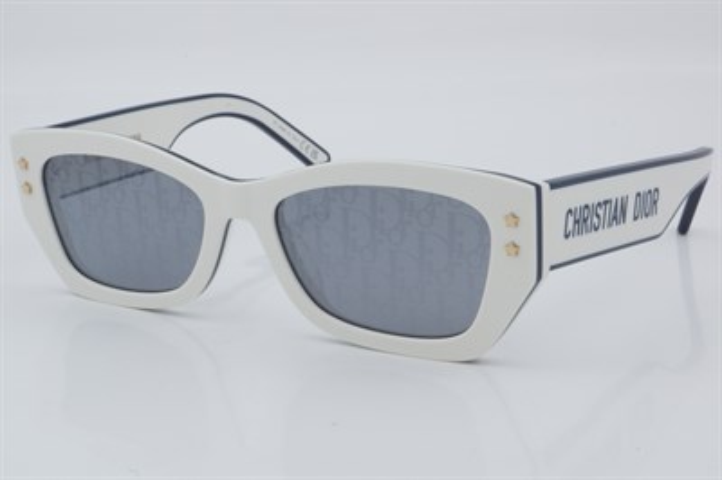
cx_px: 361
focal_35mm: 75
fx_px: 1503
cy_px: 240
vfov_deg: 18.2
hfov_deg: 27.0
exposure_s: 1/4
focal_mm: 50
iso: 100
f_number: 29
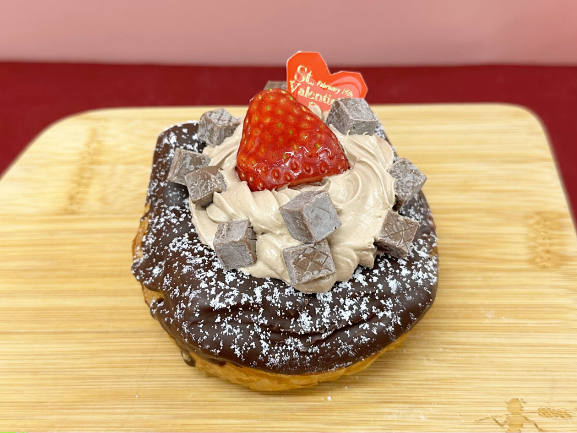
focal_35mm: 24
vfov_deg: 56.8
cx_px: 288
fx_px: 400
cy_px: 216
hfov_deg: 71.6
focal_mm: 6.9
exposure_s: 1/100
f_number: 1.8
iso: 160
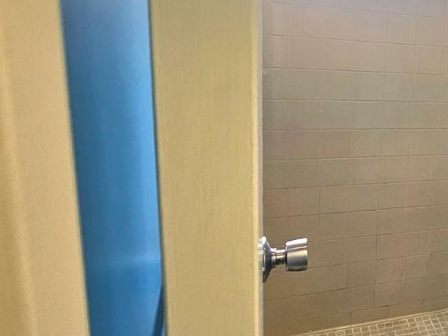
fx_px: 440
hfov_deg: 41.4
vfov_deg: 41.3
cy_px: 112
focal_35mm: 34
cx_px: 507
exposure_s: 1/60.2
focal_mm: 2.2
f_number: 2.2
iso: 100
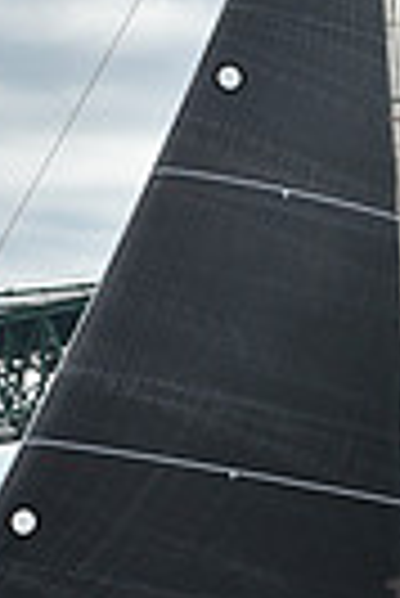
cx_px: 155
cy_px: 382
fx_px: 5070
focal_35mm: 305
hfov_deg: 4.5
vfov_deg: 6.7
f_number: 10
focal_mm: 70
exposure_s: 1/800
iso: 250
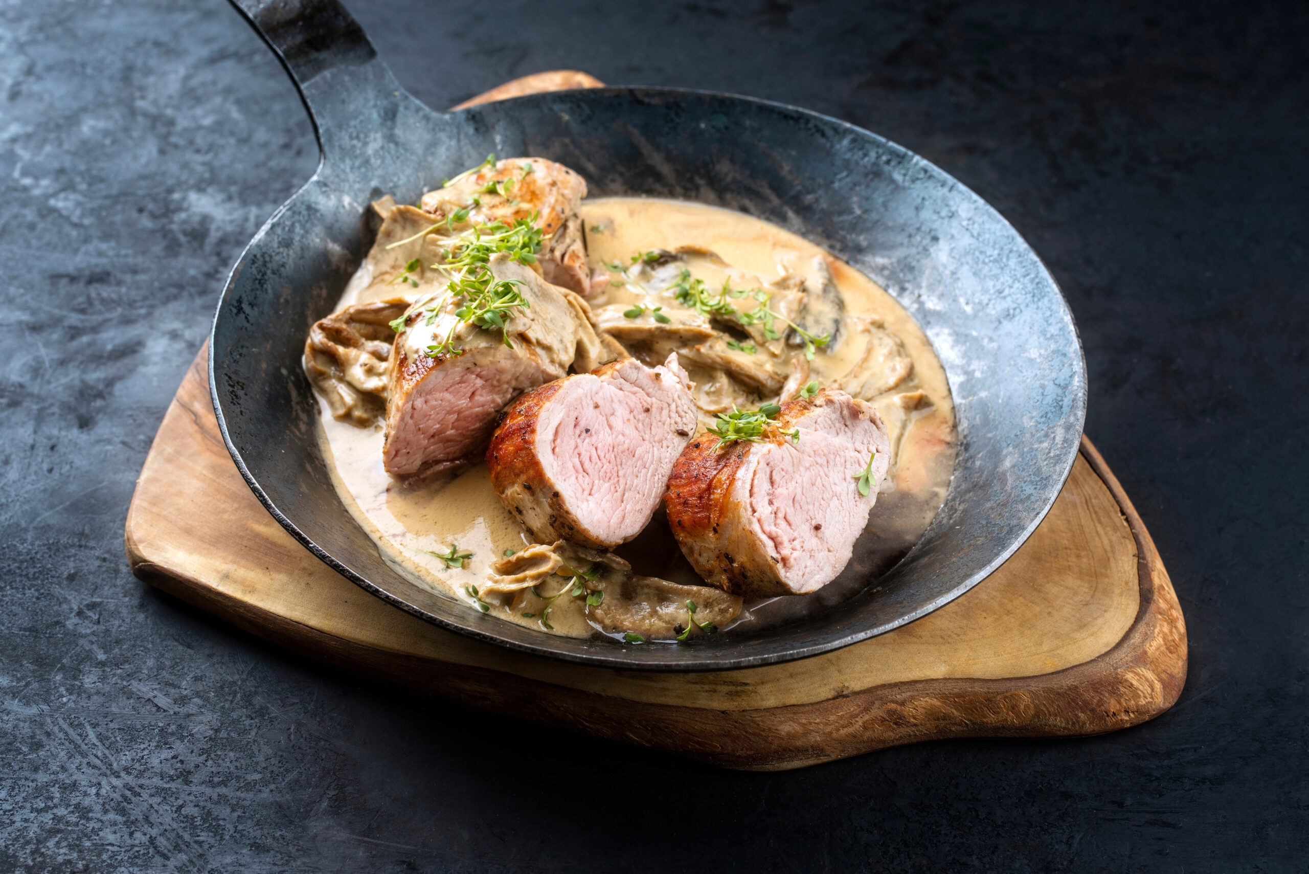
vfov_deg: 27.0
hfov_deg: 39.6
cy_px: 437
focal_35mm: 50
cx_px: 654
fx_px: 1819
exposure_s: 1/200
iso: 100
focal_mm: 50
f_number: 9
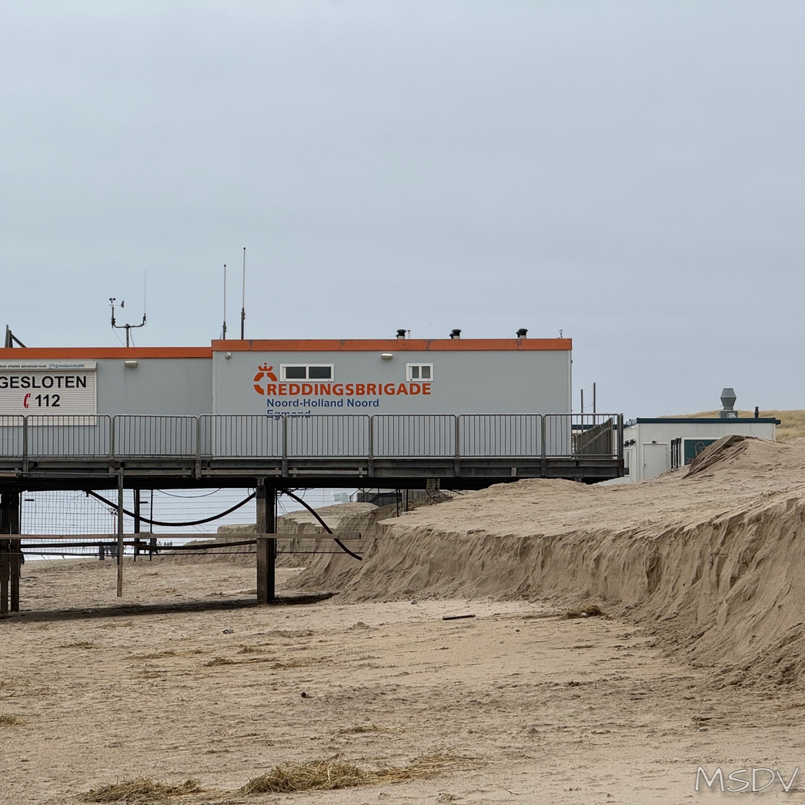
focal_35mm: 142
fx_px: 3736
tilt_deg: +2.5
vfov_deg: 12.3
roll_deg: +0.1
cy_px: 402
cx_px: 331
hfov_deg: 12.3
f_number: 2.8
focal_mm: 15.66
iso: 50
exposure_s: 1/178
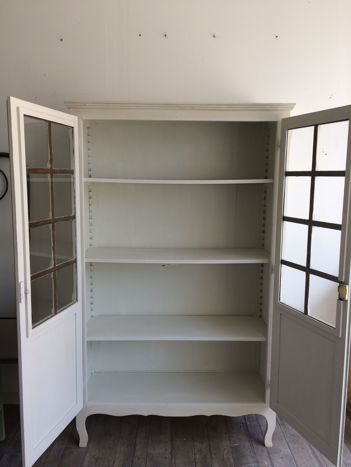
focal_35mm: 29
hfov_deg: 48.2
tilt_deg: -9.5
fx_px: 392
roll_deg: +0.9
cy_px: 234
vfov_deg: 61.7
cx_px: 176
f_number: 2.2
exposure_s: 1/127
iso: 32
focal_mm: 4.15
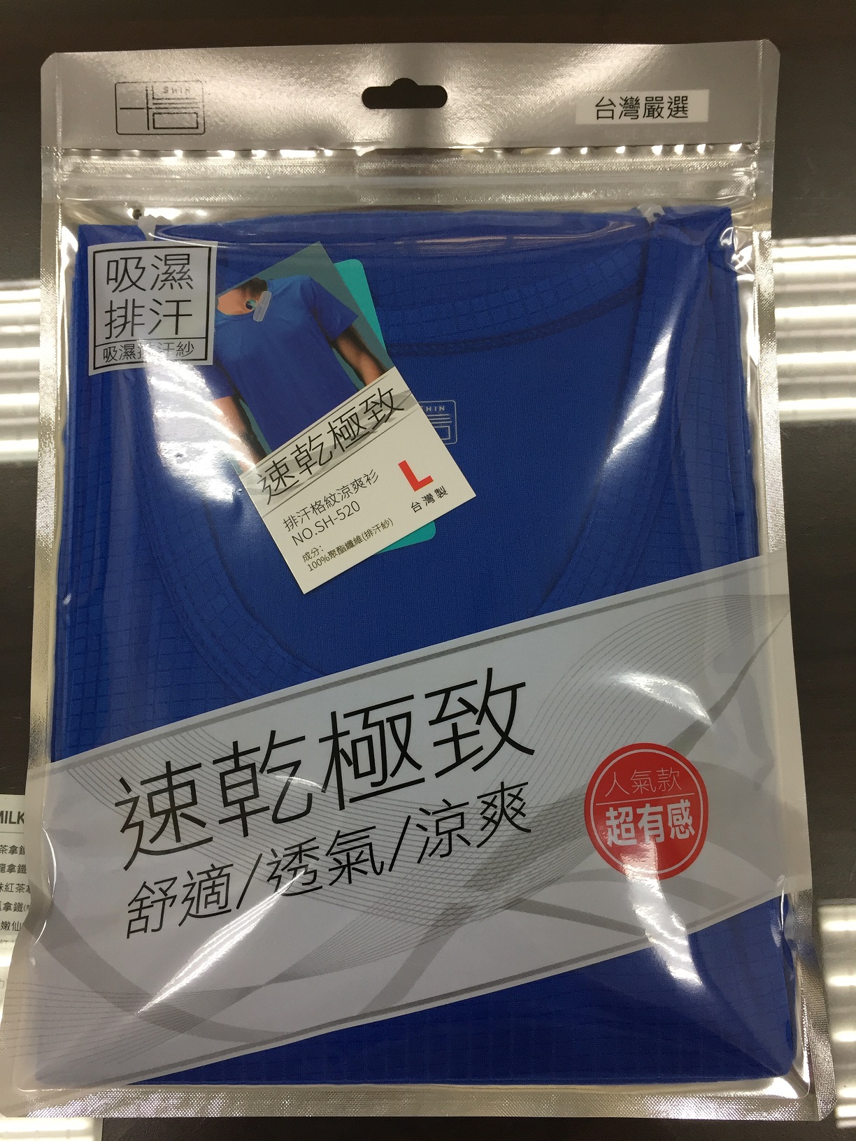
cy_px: 570
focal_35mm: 29
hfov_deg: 48.2
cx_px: 428
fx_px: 956
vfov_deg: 61.7
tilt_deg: -82.1
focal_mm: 4.15
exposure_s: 1/40
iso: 32
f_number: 2.2
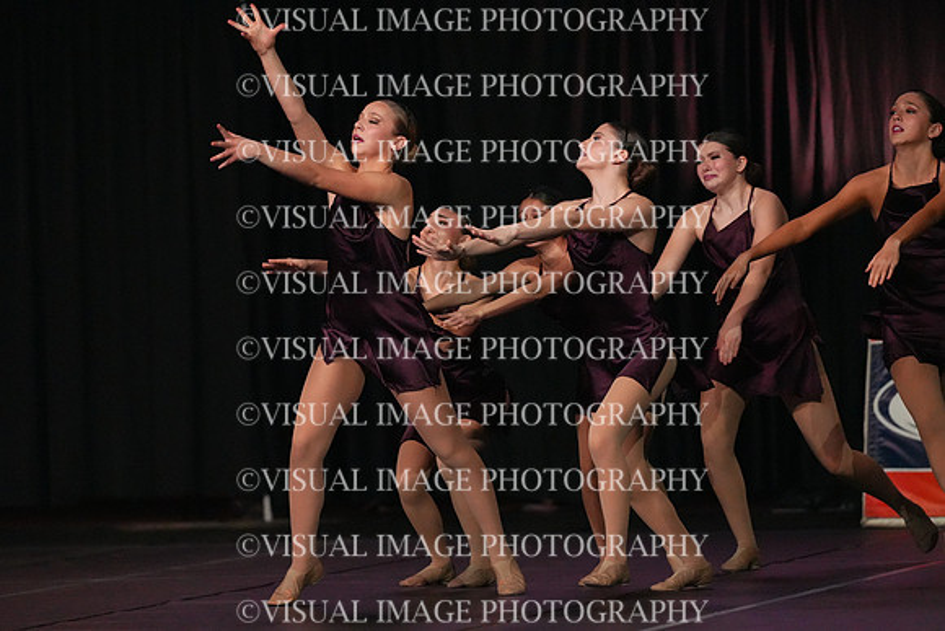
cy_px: 316
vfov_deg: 4.6
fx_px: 7876
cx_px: 472
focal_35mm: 300
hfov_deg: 6.9
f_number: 3.5
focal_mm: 300
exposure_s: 1/1250
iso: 16000
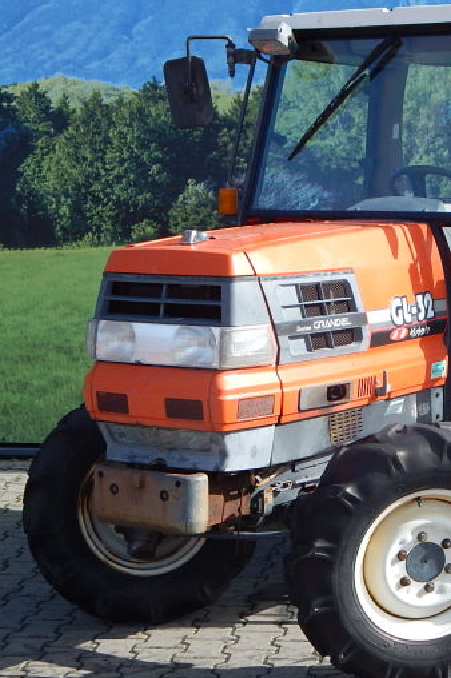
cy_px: 332
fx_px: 1882
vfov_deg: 20.4
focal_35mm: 100
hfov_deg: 13.5
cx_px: 406
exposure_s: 1/640
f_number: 4
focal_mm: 10.9
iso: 125
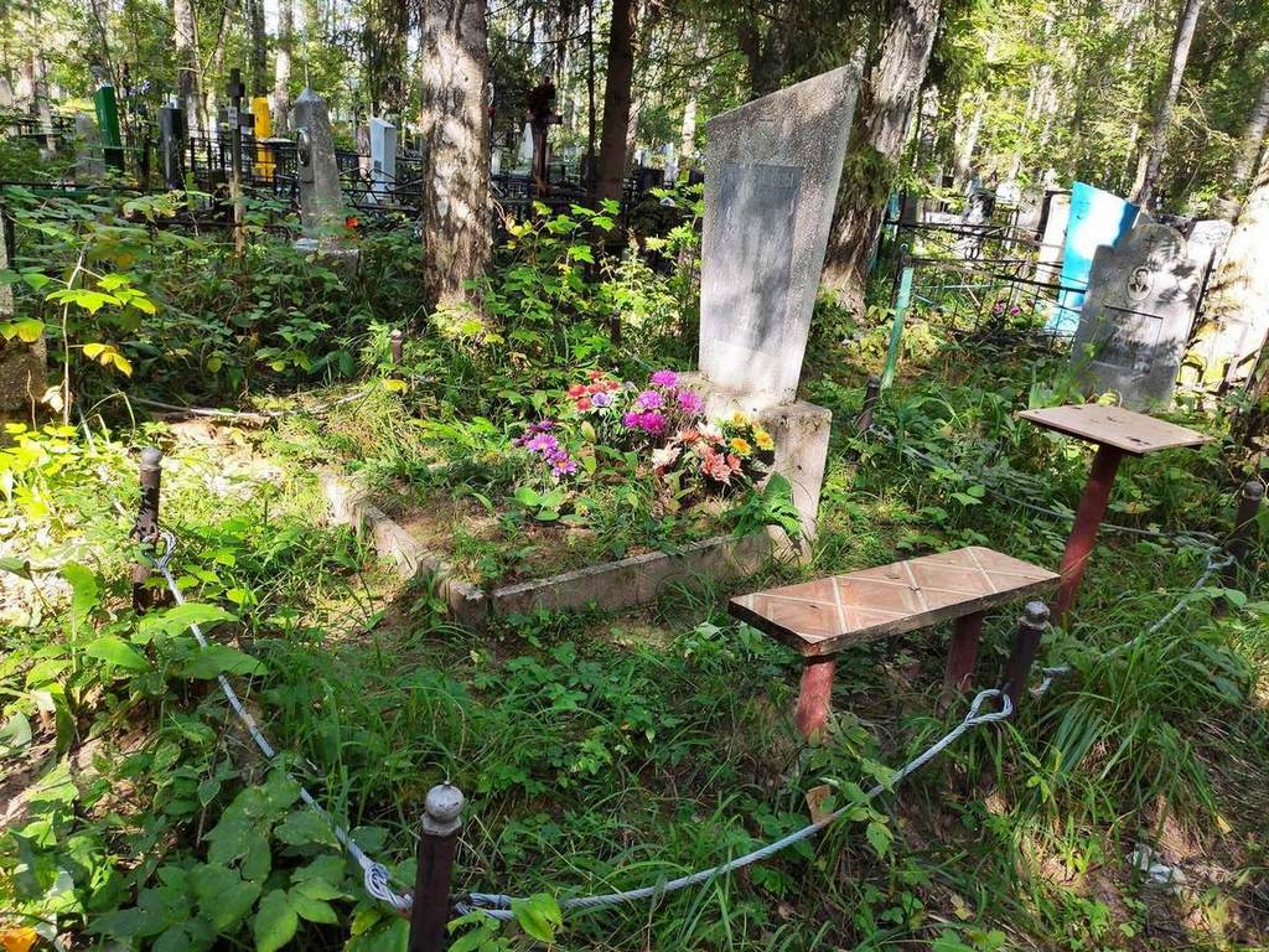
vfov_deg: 53.1
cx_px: 634
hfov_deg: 67.3
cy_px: 476
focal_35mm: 26
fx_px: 953
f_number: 1.75
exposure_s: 1/120
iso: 119
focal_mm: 4.77
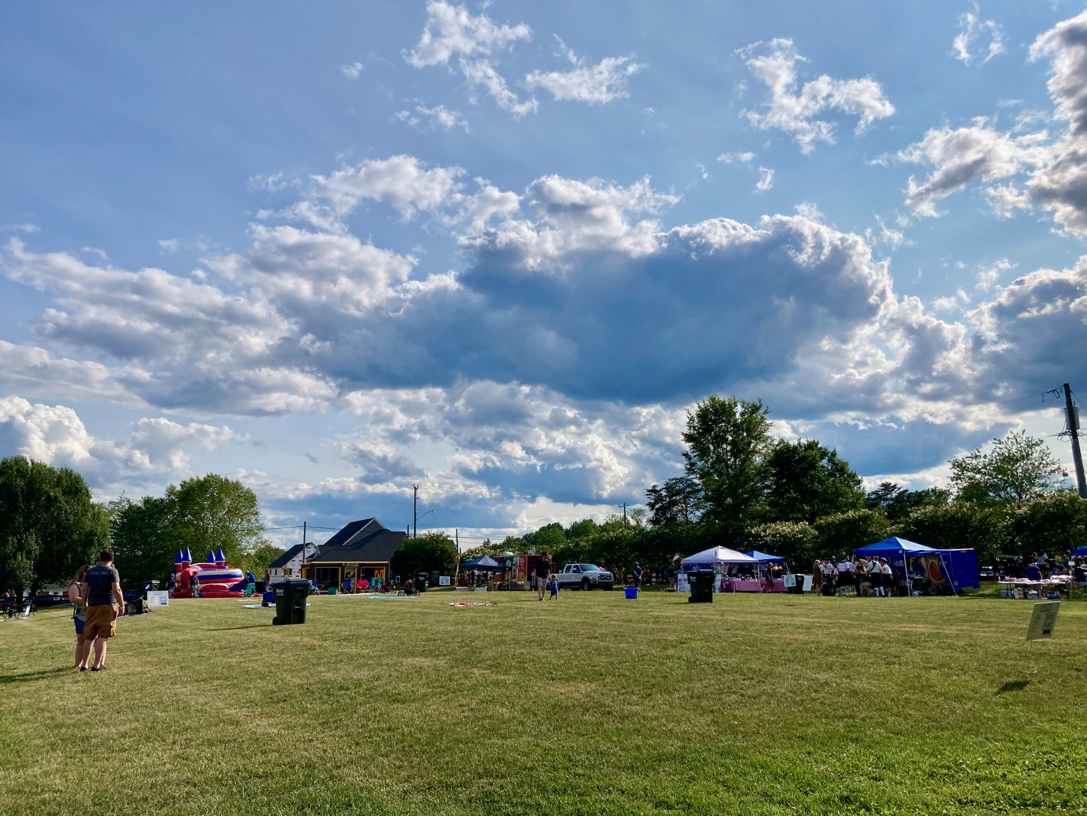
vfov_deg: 48.2
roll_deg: +0.8
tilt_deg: +12.2
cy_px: 408
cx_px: 540
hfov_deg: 61.7
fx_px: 911
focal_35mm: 29
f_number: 1.8
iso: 20
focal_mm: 3.99
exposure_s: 1/4808
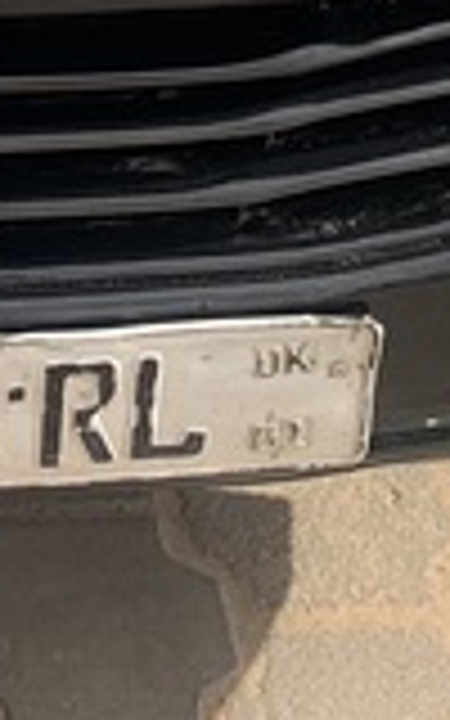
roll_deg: +1.3
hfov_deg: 9.4
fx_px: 2708
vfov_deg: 13.6
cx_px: -68
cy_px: -576
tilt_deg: -19.0
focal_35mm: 138
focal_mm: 4.25
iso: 25
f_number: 1.8
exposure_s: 1/1513
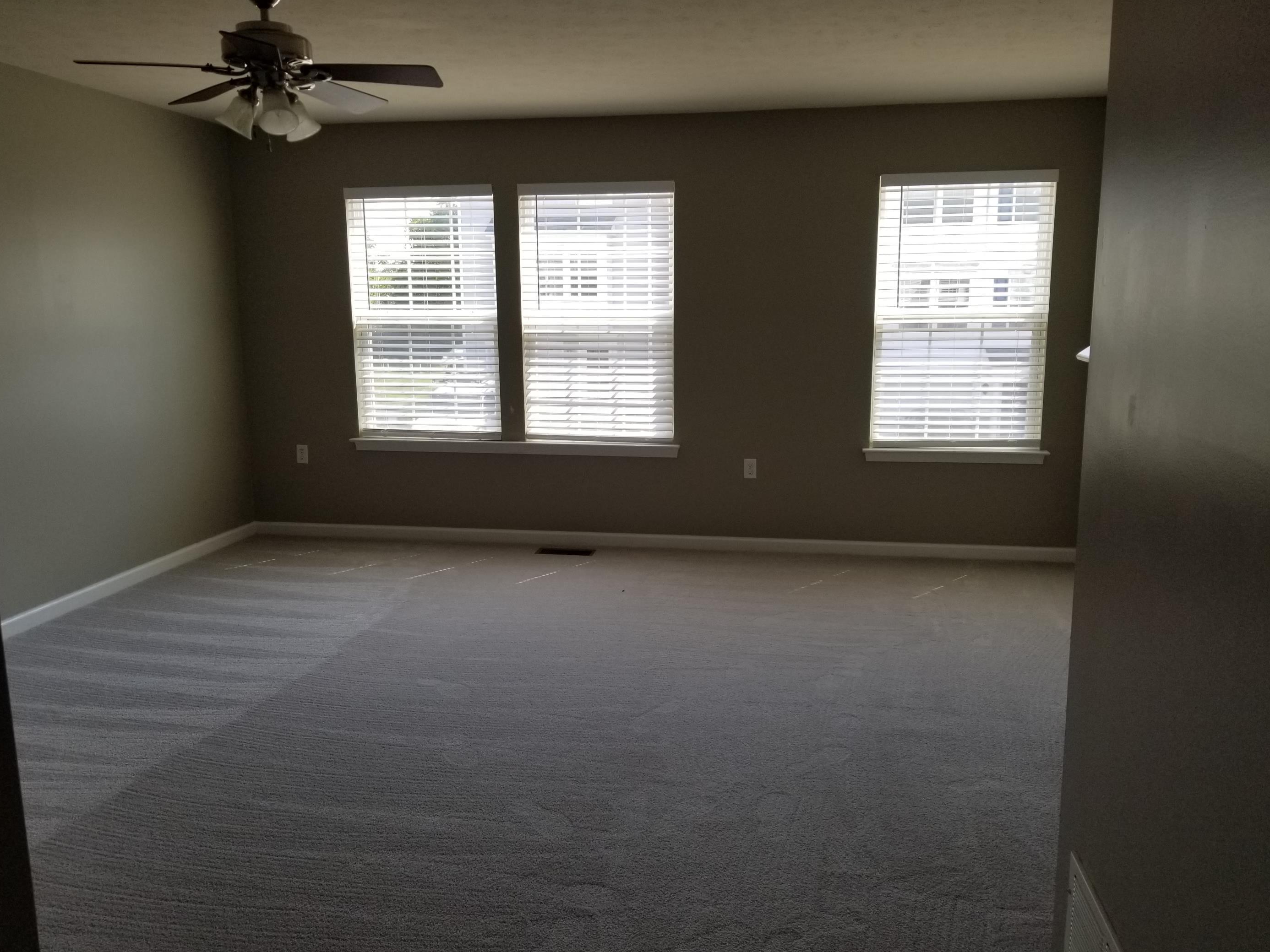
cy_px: 476
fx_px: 991
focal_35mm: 27
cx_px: 619
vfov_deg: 51.4
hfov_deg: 65.3
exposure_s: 1/370
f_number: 1.7
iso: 50
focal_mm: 4.3
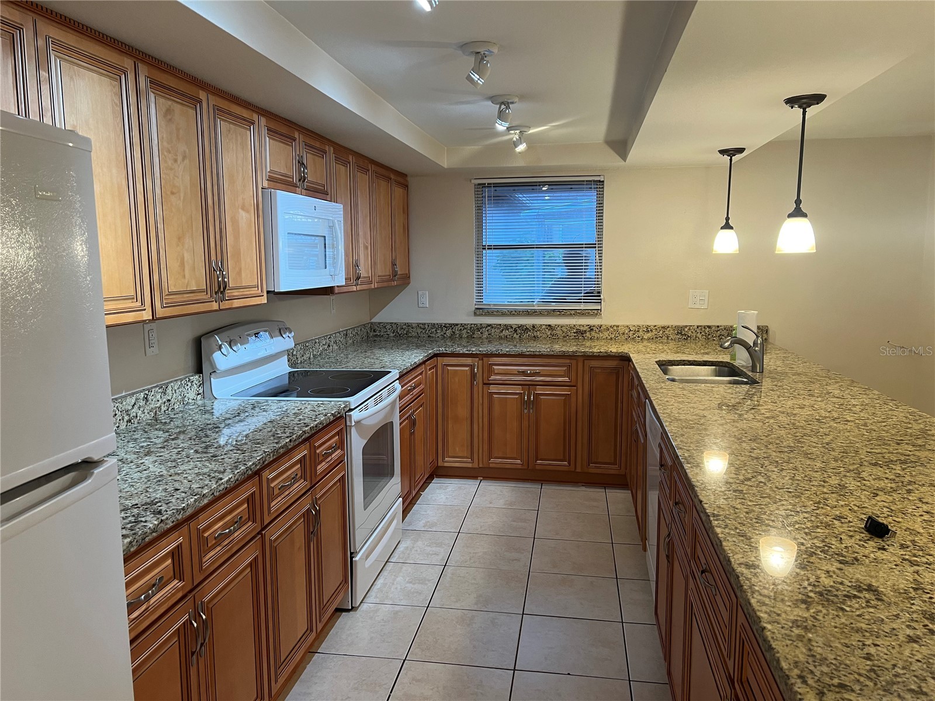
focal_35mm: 26
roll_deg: +0.9
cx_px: 468
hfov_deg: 67.3
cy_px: 350
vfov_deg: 53.1
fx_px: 702
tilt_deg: -8.0
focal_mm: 5.7
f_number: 1.5
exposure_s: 1/60
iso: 100
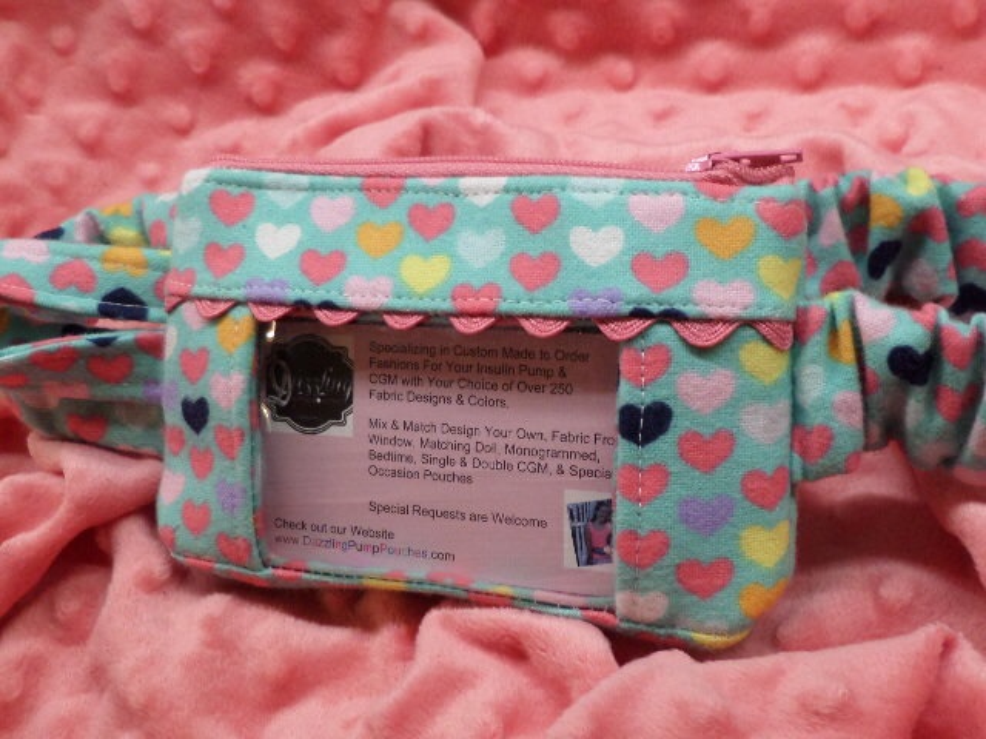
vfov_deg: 56.8
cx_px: 493
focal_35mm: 24
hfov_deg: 71.6
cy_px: 370
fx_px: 684
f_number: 3.1
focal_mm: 4.3
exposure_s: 1/30
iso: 120
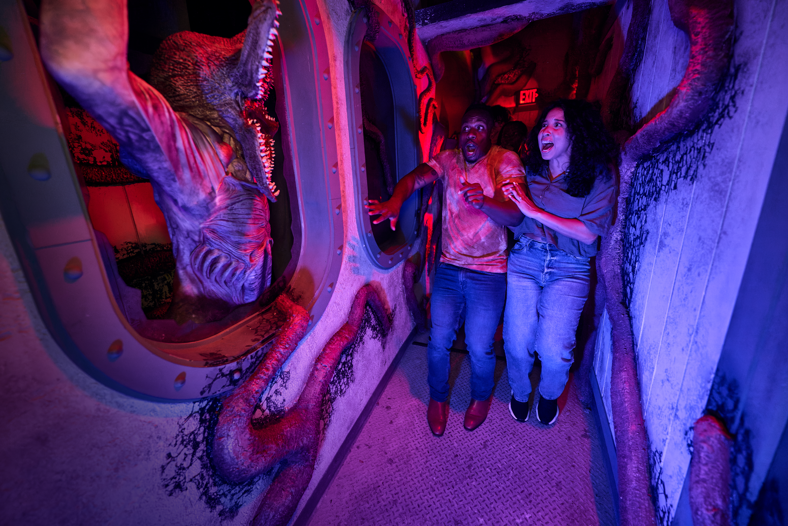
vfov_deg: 81.2
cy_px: 263
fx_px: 306
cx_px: 394
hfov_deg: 104.3
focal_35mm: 14
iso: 10000
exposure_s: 1/400
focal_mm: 14
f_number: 2.8
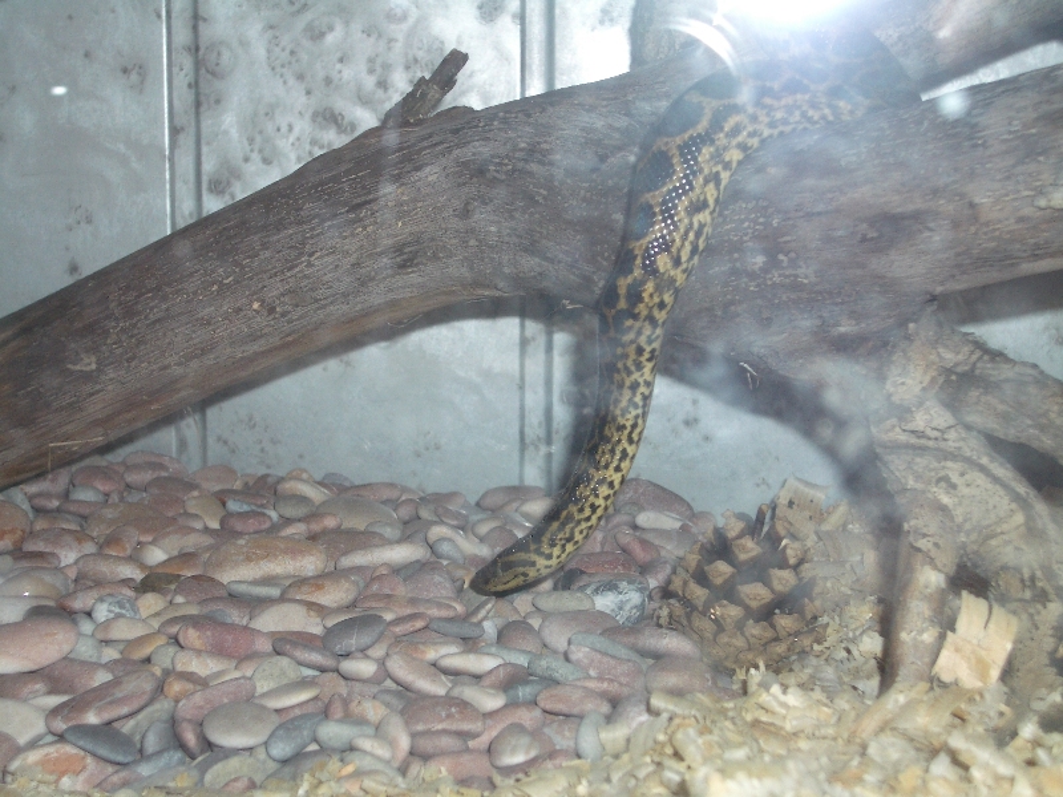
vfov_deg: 23.7
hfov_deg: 31.2
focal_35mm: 62
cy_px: 398
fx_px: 1904
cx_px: 532
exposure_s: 1/60
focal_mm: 10.2
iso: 100
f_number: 3.5
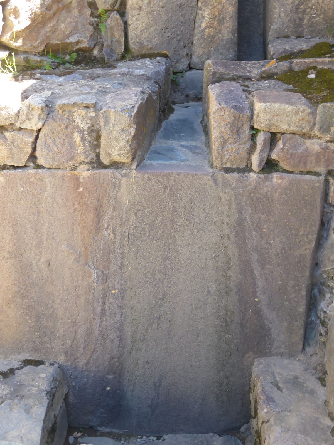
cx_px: 167
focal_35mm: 53
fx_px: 682
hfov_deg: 27.5
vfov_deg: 36.2
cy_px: 222
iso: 250
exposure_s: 1/60
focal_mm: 9
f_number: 4.1
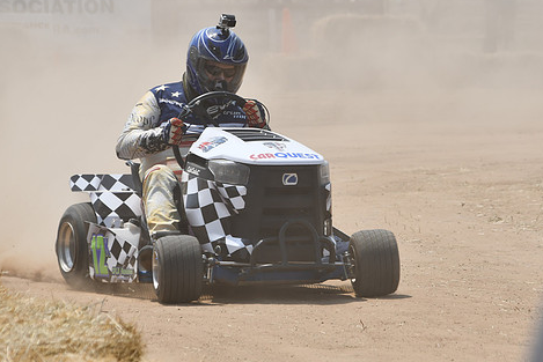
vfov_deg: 4.2
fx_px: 4888
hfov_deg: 6.4
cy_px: 151
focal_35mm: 324
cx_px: 301
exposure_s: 1/500
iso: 110
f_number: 8
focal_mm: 175
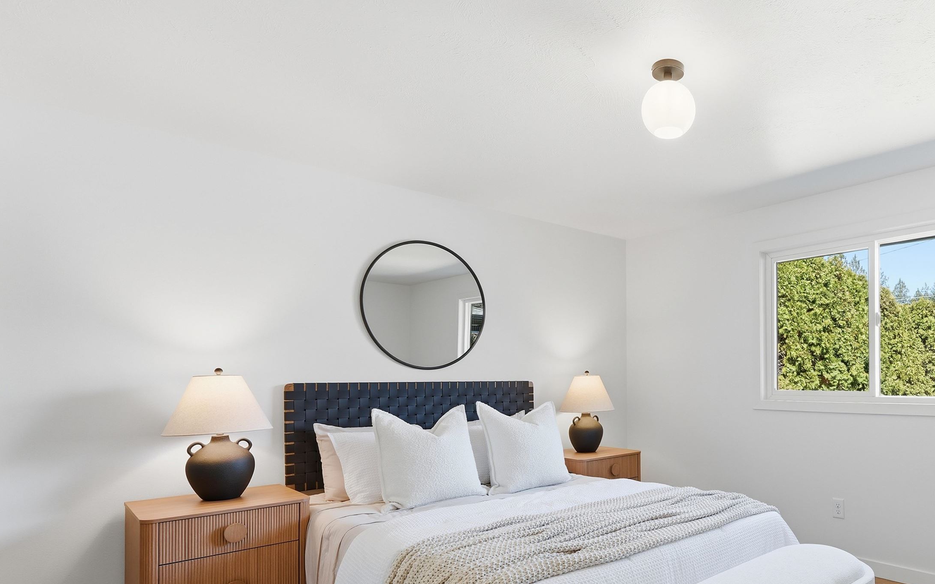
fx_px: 586
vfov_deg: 52.3
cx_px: 656
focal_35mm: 23
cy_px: 371
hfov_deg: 73.7
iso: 100
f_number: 8
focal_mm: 16
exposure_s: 1/50
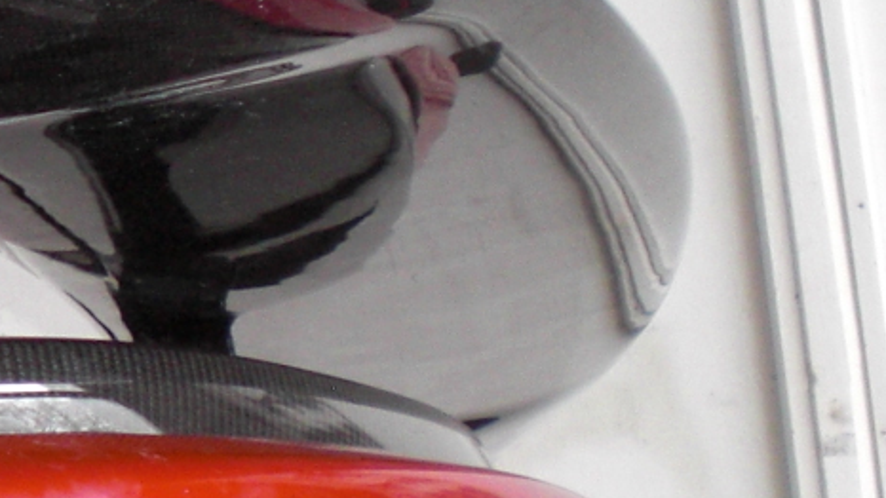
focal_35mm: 142
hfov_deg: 14.5
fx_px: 3336
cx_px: -272
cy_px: 251
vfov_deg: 8.5
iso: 200
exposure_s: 1/100
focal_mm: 6.3
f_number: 3.1
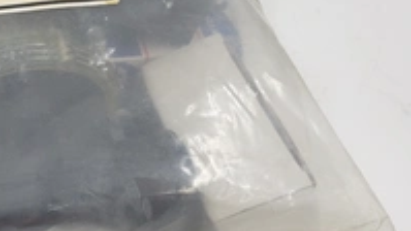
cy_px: 124
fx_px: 621
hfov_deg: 34.1
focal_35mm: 57
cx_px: 23
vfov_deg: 21.1
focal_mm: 4.3
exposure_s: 1/452
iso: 50
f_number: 1.5
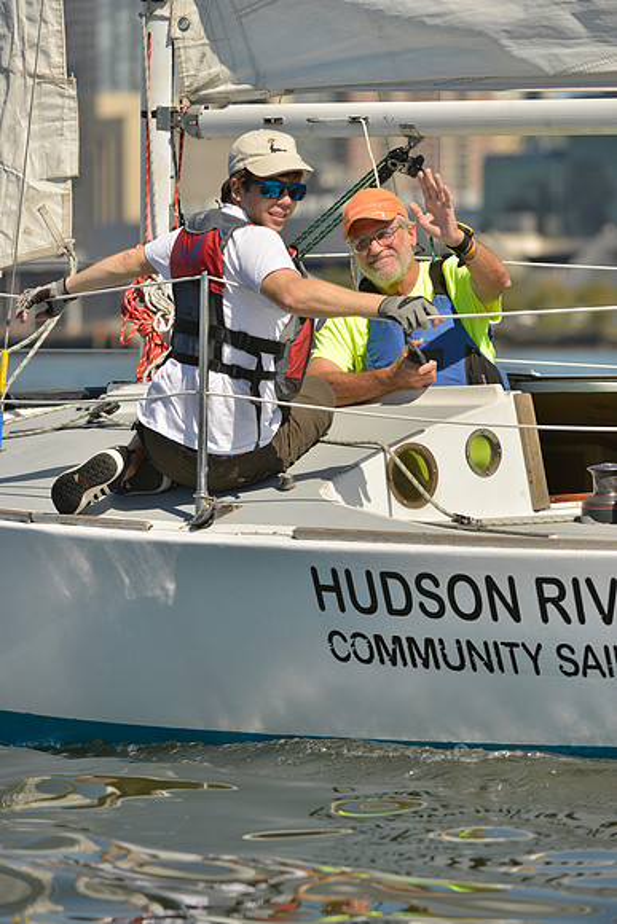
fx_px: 6166
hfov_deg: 5.7
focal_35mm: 240
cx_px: 308
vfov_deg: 8.6
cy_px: 462
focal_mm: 240
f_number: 5.6
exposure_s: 1/1250
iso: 200
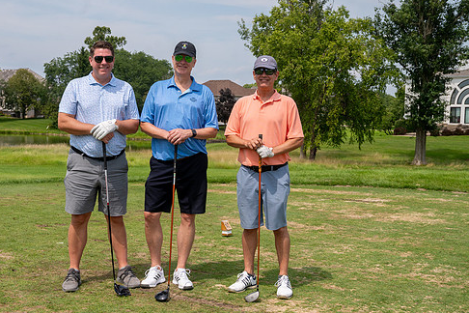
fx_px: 677
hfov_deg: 38.1
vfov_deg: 26.0
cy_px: 155
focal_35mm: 52
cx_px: 209
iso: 250
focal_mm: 40
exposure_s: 1/1250
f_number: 6.3
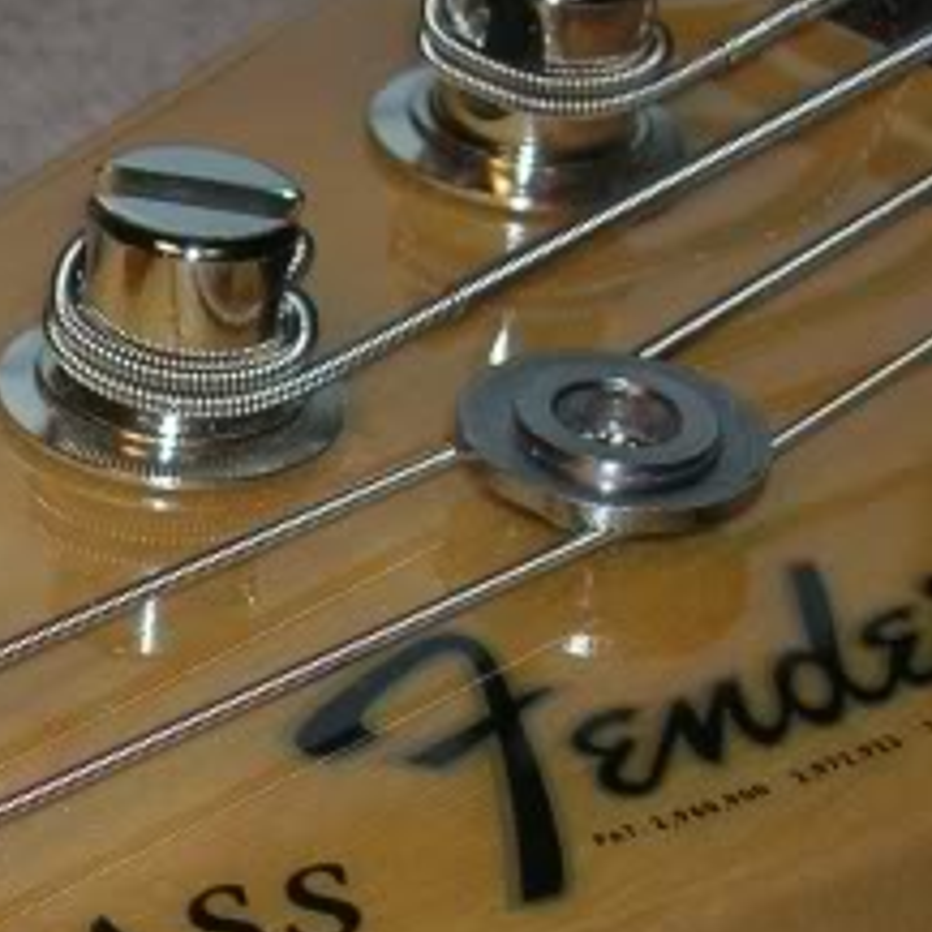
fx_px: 4569
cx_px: -232
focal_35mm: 150
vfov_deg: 11.5
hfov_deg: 11.4
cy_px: 898
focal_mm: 7.7
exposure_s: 1/60.1
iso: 50
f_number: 3.2
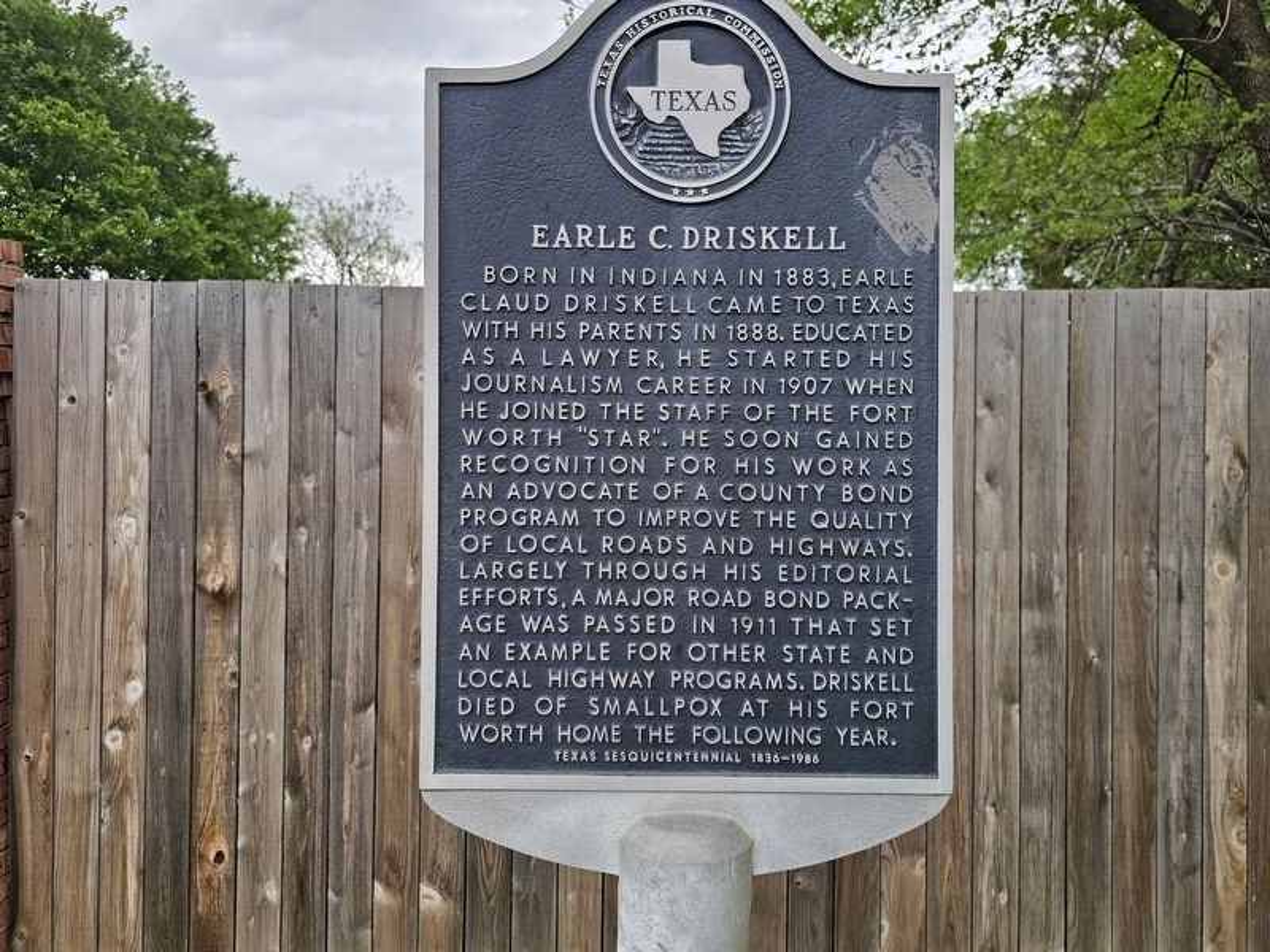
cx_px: 635
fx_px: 844
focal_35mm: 23
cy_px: 476
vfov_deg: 58.9
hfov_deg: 73.9
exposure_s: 1/359
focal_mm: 6.3
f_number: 1.7
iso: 160
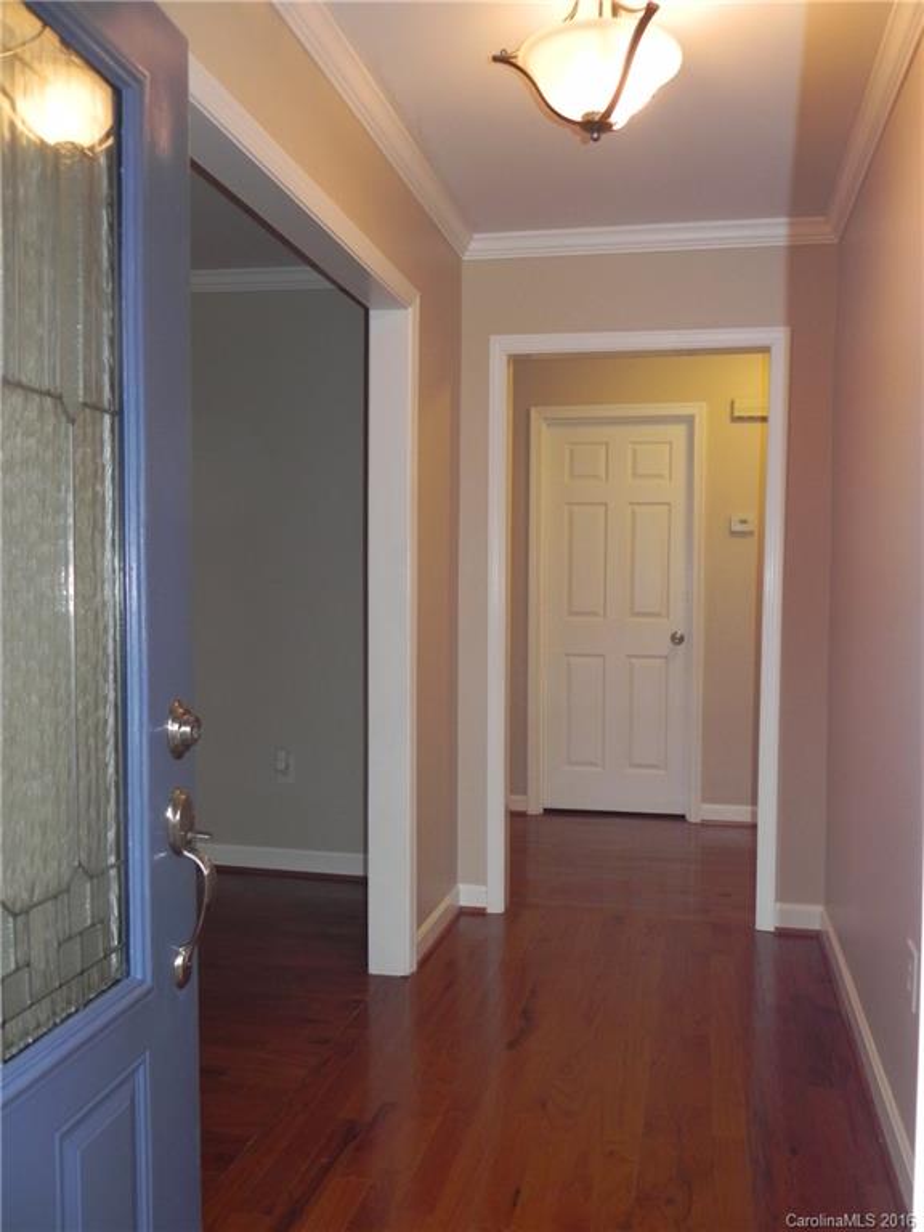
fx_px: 1032
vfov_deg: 61.7
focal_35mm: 29
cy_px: 616
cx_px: 462
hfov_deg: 48.2
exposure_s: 1/30
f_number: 2.8
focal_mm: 5.2
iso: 200
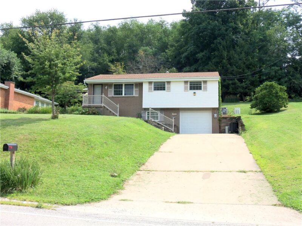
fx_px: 323
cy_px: 113
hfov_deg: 50.1
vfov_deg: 38.7
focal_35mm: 37
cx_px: 151
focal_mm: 6.7
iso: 64
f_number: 9.2
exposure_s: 1/125
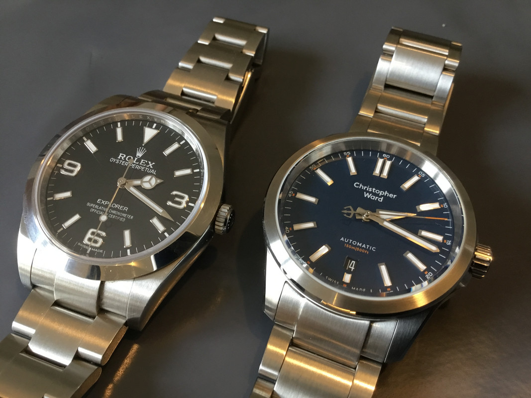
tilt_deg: -53.6
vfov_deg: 45.4
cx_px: 266
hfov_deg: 58.4
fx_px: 475
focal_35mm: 31
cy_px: 199
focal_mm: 3.3
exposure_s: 1/33
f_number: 2.4
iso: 125
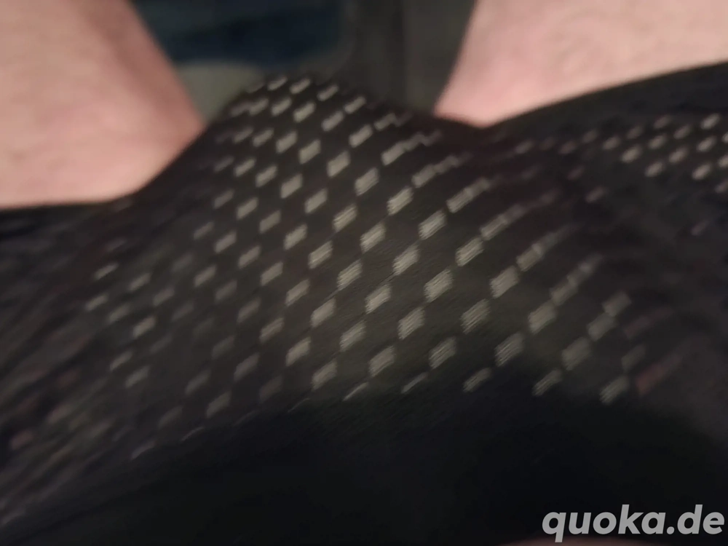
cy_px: 273
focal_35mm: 23
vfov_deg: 58.9
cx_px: 364
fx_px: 484
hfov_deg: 73.9
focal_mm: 5.54
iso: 1250
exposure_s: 1/13
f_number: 1.8
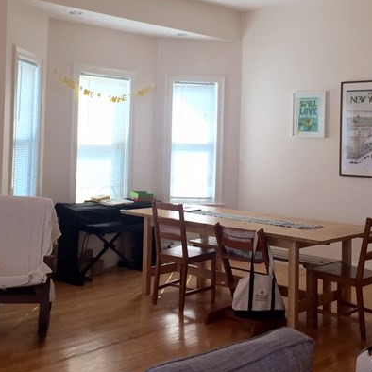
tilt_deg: +2.4
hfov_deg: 34.0
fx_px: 608
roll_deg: -1.3
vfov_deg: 33.7
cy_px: 119
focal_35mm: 50
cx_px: 172
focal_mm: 4.15
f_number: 2.2
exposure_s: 1/60
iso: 32
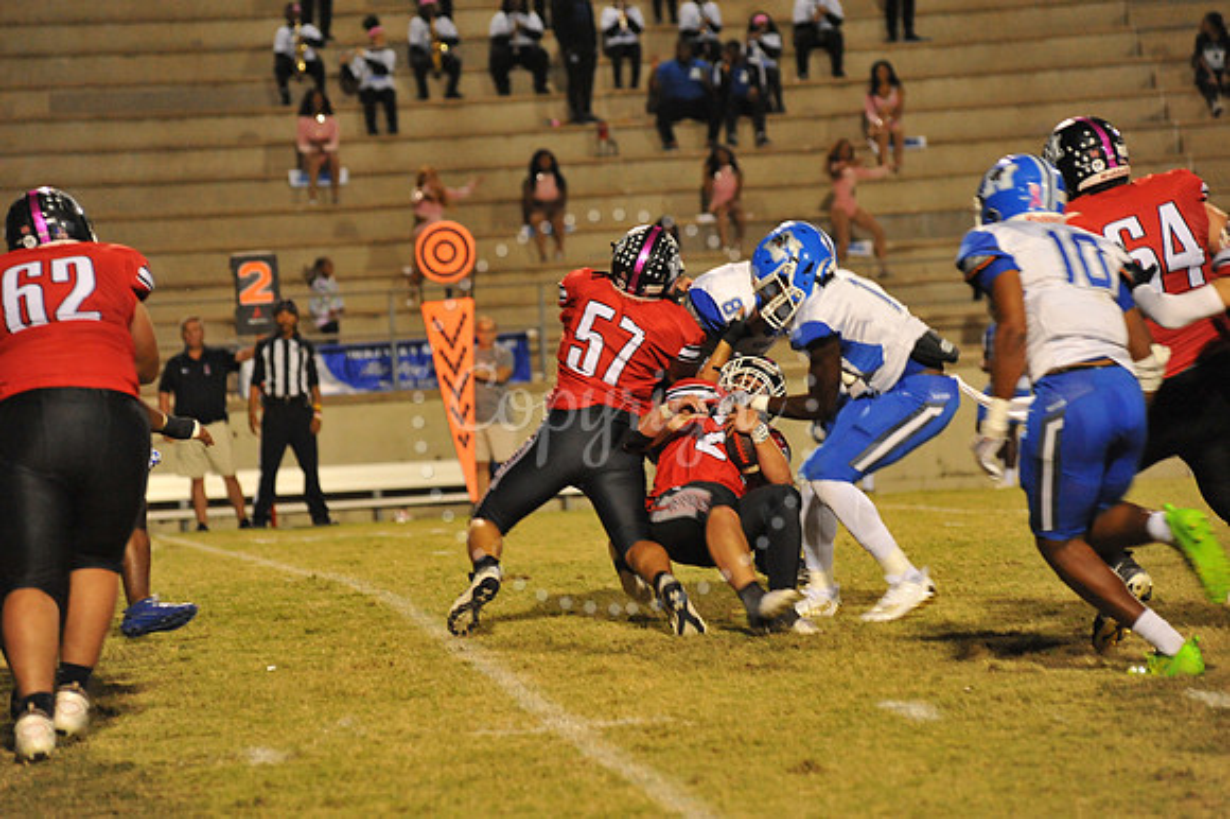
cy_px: 410
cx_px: 615
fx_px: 6829
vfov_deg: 6.9
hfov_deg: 10.3
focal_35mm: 200
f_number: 5.6
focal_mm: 200
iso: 5000
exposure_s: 1/200
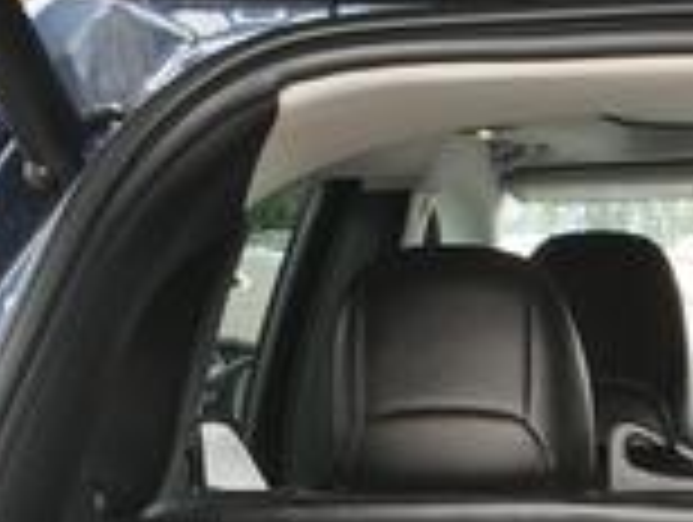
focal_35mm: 108
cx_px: 945
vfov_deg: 12.6
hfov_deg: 16.9
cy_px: 918
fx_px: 2165
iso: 80
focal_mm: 4.3
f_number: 2.4
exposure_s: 1/50
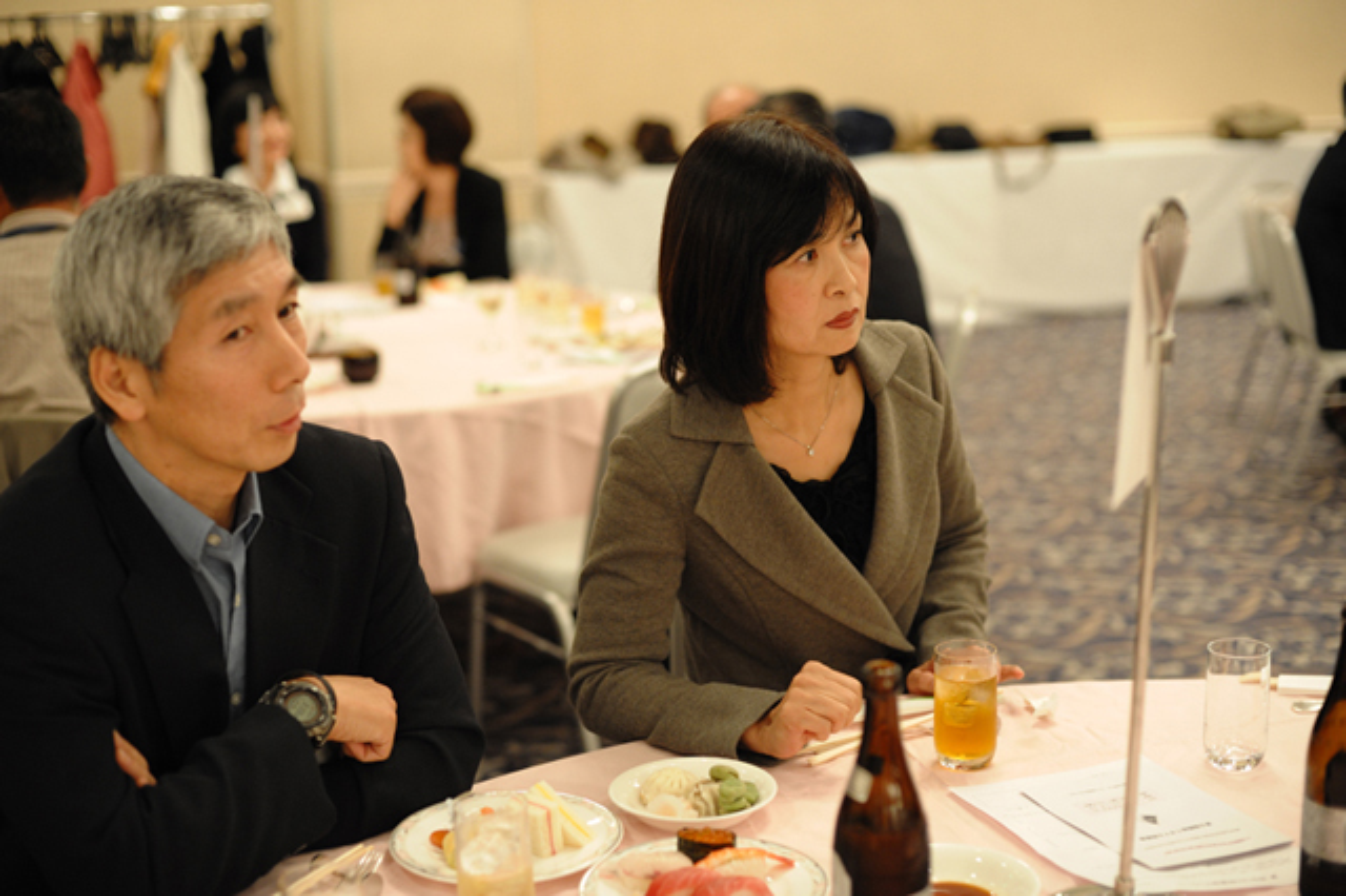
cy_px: 448
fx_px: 1868
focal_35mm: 50
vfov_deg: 27.0
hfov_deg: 39.6
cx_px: 673
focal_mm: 50
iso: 1600
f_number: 2.8
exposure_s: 1/100
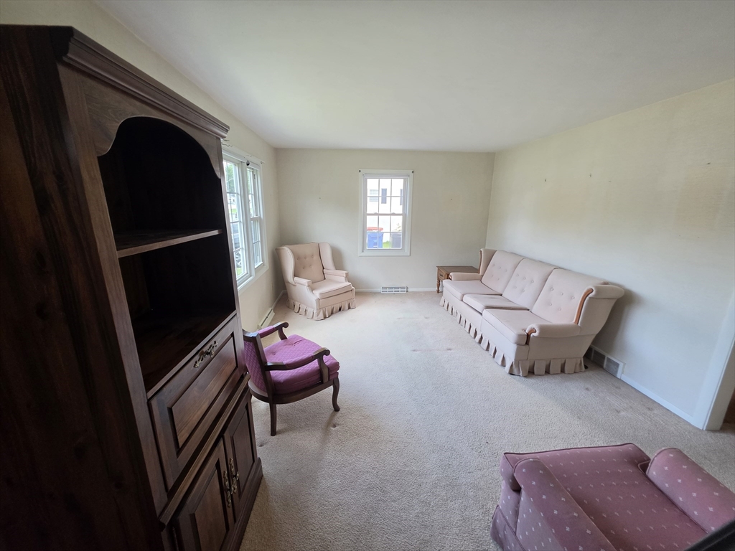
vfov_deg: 89.9
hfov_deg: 106.2
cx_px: 368
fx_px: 276
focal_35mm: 13
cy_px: 276
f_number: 1.9
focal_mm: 2.2
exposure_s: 1/120
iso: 125
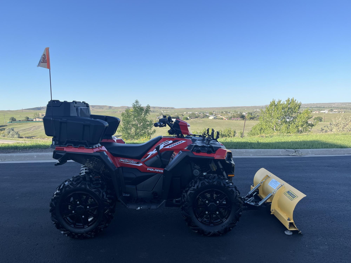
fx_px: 264
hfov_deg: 67.3
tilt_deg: -5.2
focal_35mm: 26
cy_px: 132
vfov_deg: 53.1
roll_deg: +2.6
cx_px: 176
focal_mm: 5.1
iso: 50
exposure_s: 1/2137
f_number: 1.6
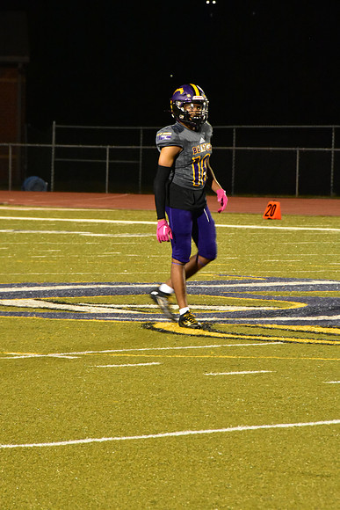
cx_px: 170
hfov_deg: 4.6
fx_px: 4247
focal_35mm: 300
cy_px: 255
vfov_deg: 6.9
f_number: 11
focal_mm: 200
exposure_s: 1/60
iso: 9000
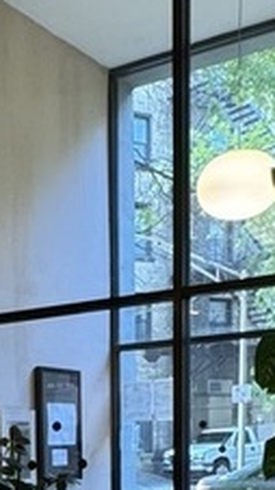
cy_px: 549
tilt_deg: -4.5
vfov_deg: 26.5
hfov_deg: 14.9
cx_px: -175
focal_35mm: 73
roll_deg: +2.7
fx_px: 947
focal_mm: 2.22
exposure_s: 1/60
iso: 320
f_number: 2.2
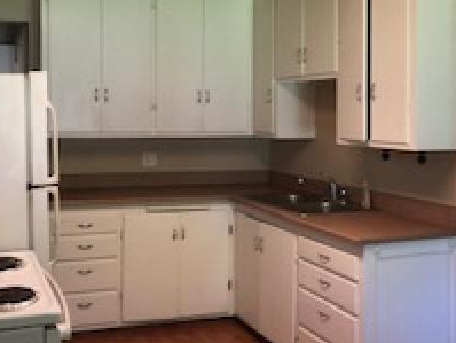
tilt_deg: -3.3
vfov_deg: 32.1
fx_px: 593
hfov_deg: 41.7
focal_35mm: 45
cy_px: 126
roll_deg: -0.5
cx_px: 171
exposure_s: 1/20
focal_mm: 3.99
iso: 40
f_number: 1.8
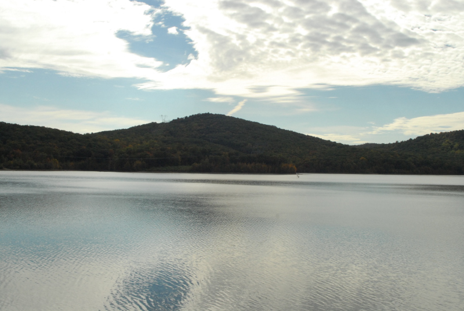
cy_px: 156
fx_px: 620
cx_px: 232
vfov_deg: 28.2
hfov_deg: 41.1
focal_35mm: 48
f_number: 18
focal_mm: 32
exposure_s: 1/1250
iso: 800
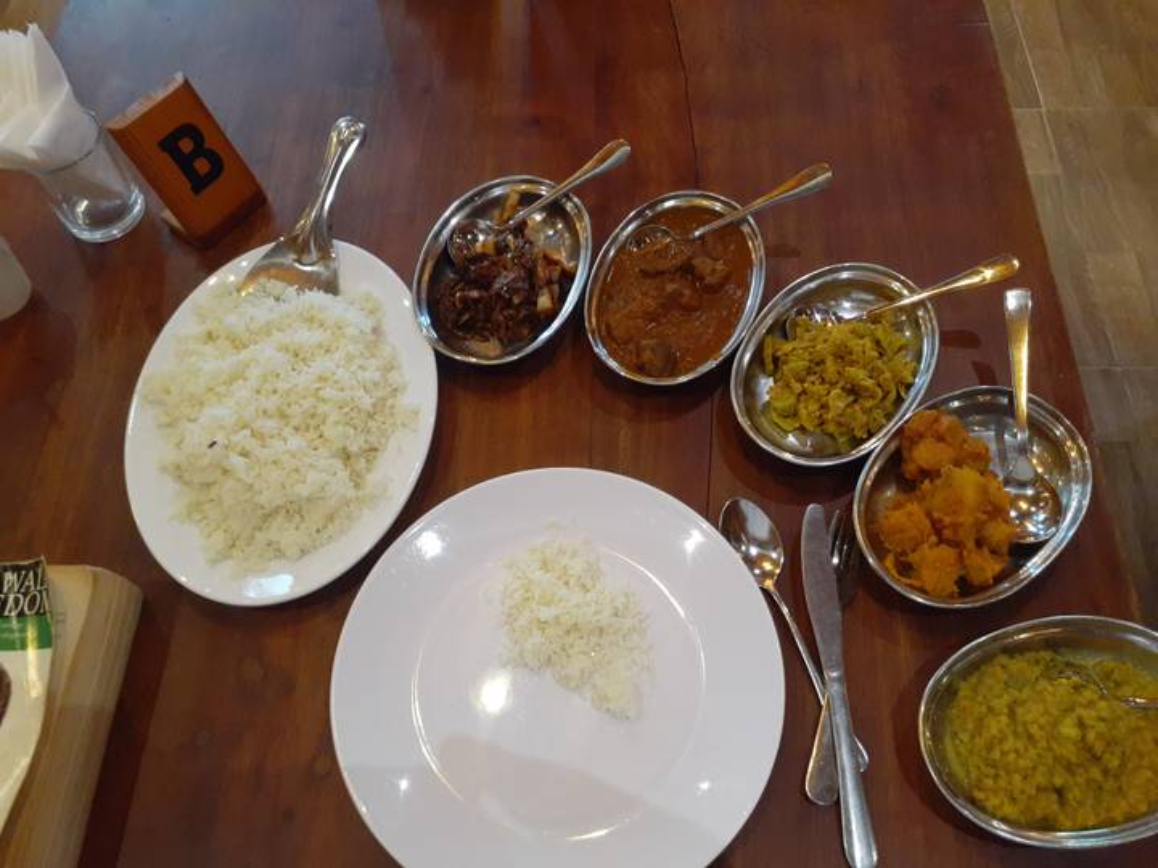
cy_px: 434
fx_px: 903
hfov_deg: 65.3
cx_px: 579
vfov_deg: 51.4
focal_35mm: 27
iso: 320
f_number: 1.9
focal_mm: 3.6
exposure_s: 1/25
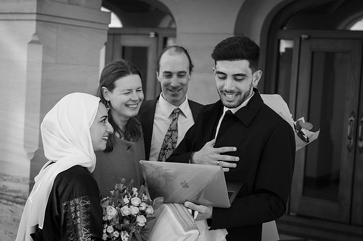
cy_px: 120
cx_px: 182
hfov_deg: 33.4
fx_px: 605
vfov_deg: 22.6
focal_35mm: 60
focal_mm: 40
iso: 200
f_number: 2.8
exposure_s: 1/3200
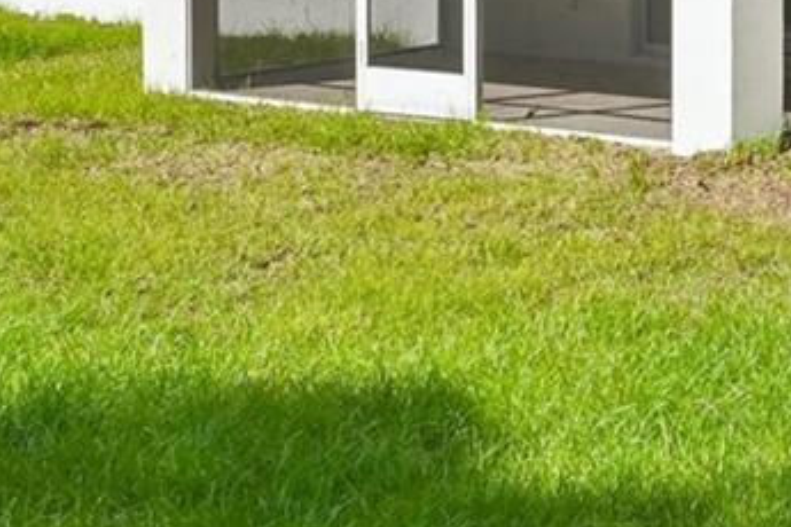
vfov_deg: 10.3
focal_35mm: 130
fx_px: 2856
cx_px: 1091
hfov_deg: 14.9
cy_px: -225
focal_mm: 28
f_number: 20
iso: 100
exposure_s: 1/50
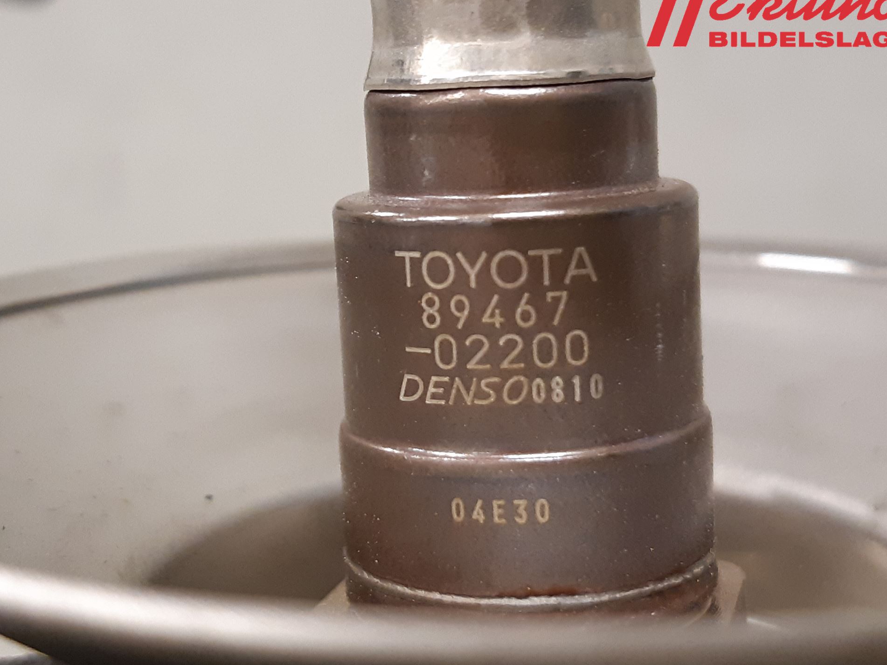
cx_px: 455
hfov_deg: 63.4
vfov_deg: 49.7
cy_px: 326
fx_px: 717
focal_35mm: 28
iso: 250
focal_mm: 3.93
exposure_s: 1/50
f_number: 1.7
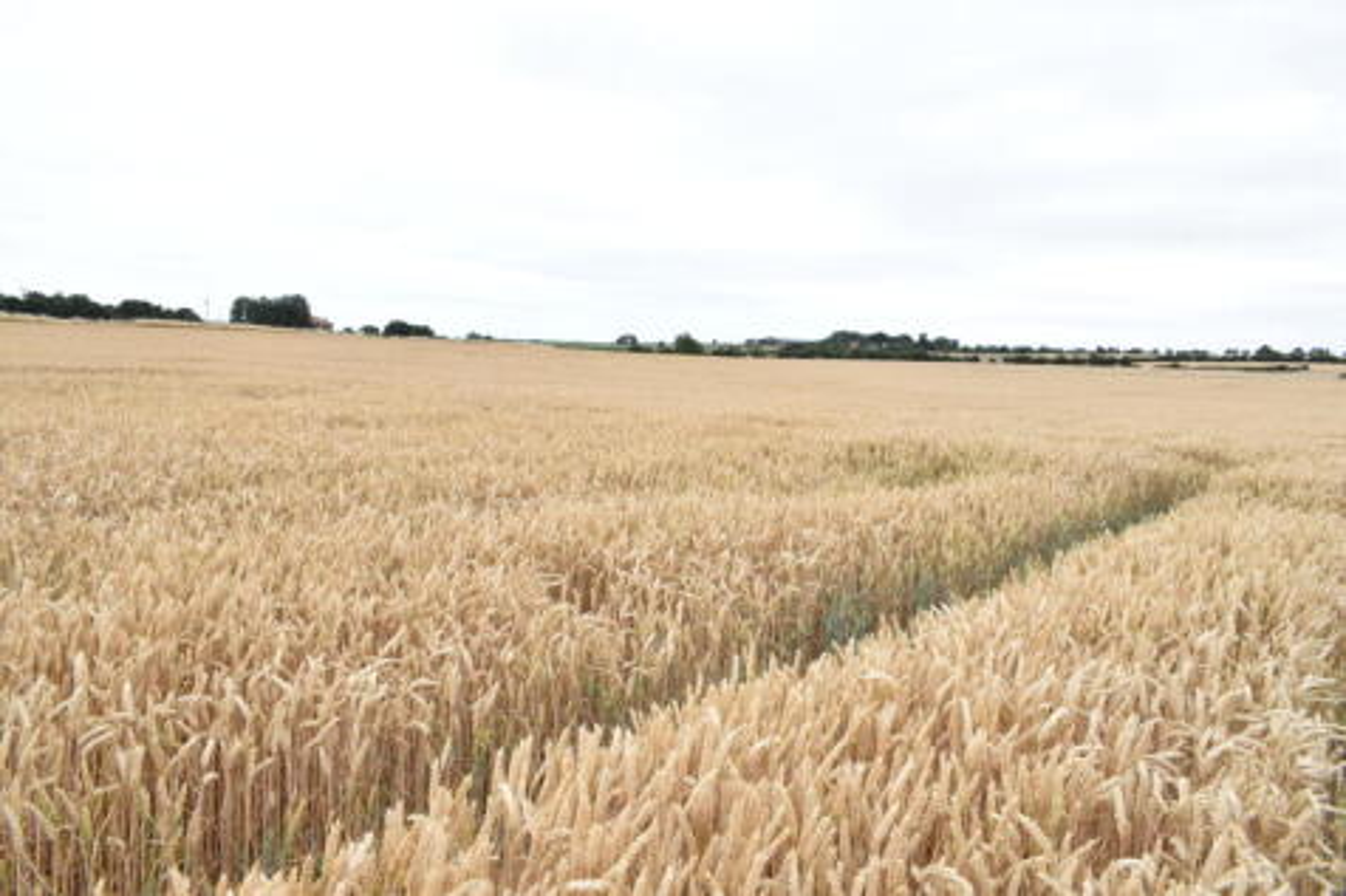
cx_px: 673
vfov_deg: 47.9
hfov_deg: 67.4
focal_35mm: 27
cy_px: 448
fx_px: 1009
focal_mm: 18
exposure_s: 1/125
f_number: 20
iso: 800
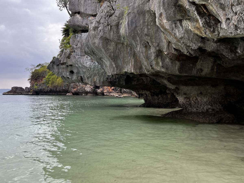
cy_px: 92
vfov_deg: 53.1
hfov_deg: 67.3
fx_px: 183
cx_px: 122
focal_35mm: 26
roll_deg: -0.1
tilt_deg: +0.2
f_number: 1.5
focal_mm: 5.7
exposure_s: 1/482
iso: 50
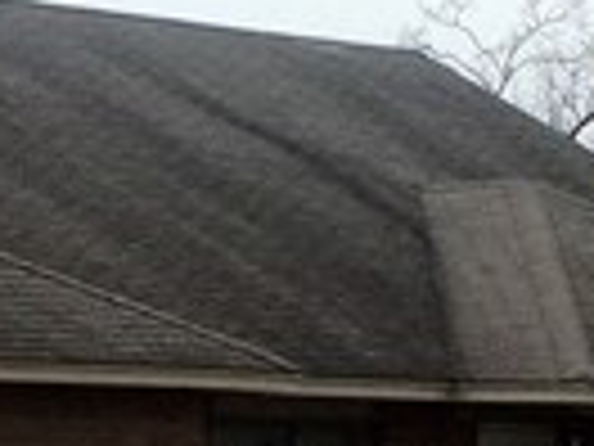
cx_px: 14
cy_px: 333
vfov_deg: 6.6
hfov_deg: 8.8
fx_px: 3861
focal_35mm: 225
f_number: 2.2
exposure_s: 1/670
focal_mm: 4.15
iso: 32
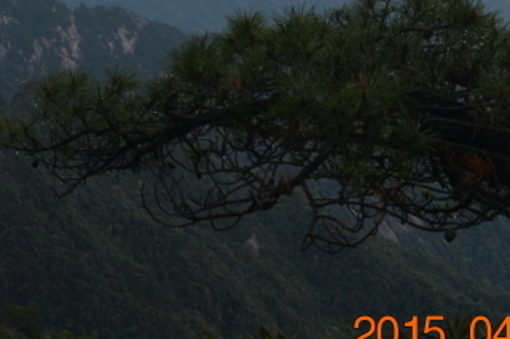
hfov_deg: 20.8
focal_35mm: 96
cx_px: 57
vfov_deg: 13.6
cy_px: -130
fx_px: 1359
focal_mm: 20
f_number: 8
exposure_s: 1/250
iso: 200
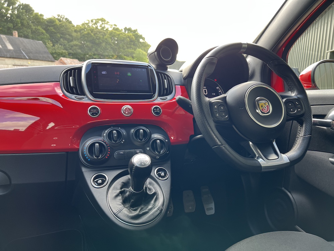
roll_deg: -1.3
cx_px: 167
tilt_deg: -10.9
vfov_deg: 53.1
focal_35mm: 26
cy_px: 126
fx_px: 251
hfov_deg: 67.3
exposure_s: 1/121
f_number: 1.5
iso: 64
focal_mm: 5.7
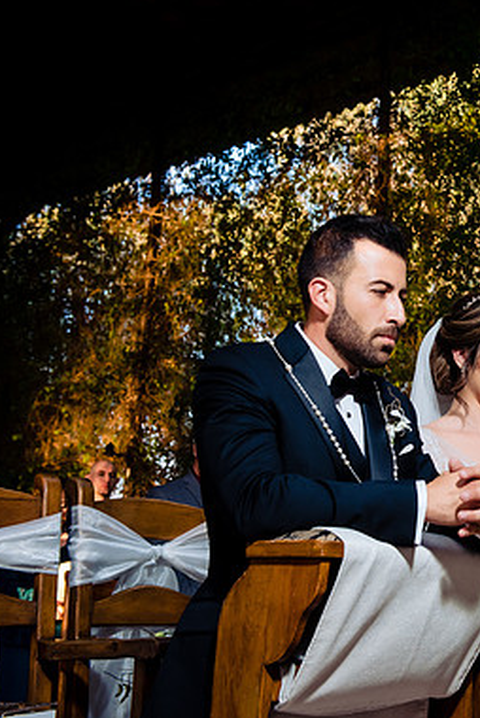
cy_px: 356
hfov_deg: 21.4
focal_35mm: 61
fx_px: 1218
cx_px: 491
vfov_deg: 32.9
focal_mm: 40
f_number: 5
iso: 800
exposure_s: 1/160
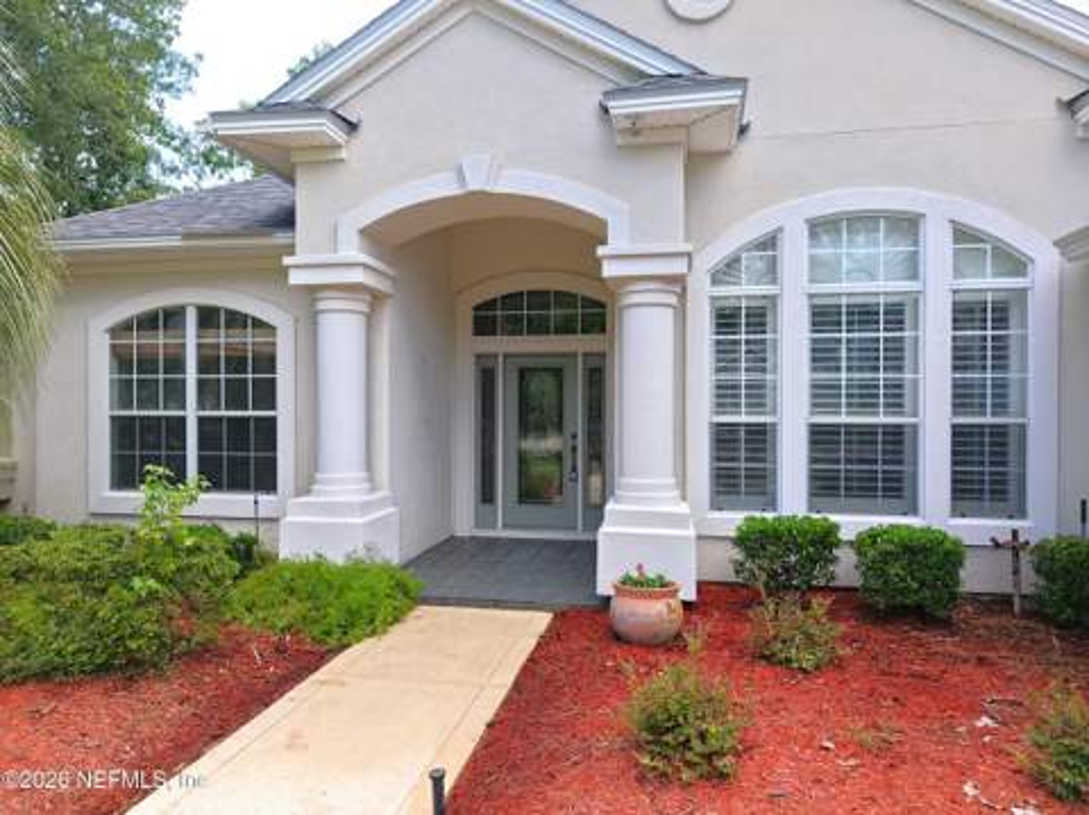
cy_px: 408
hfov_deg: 71.7
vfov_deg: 56.7
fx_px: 754
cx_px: 544
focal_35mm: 24
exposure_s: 1/180
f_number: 1.8
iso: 280
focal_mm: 8.67
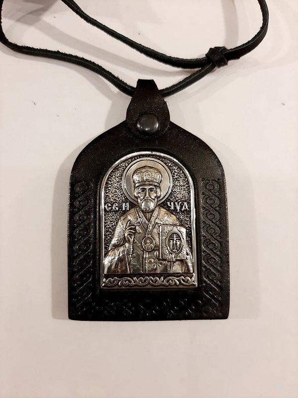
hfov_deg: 53.0
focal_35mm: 26
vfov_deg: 67.3
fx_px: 299
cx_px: 149
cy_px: 199
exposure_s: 1/50
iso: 64
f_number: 1.7
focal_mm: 3.93
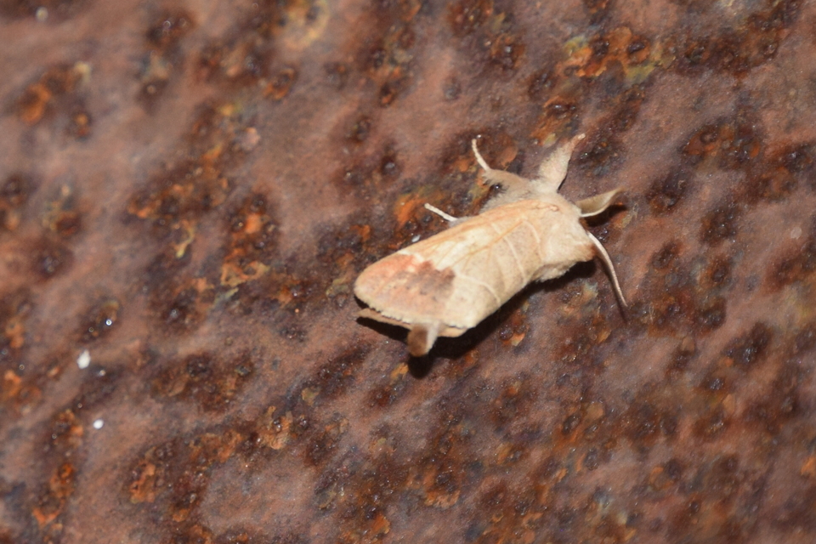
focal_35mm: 210
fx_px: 4760
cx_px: 408
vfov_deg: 6.5
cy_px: 272
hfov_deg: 9.8
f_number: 7.1
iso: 320
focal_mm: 140
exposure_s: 1/60
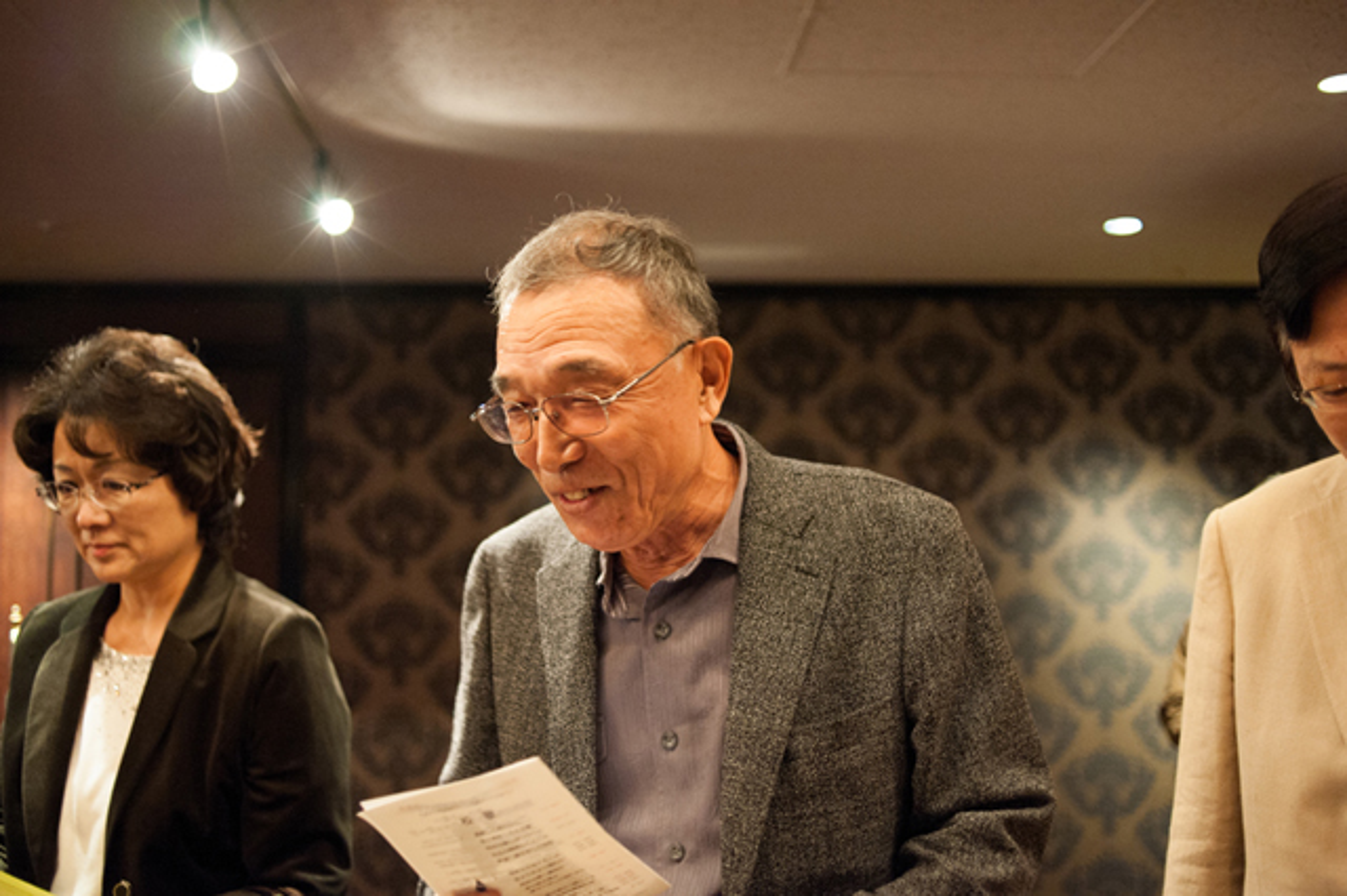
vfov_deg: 37.8
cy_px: 448
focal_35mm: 35
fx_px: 1309
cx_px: 674
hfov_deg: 54.5
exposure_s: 1/100
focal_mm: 35
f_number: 2.8
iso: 1400
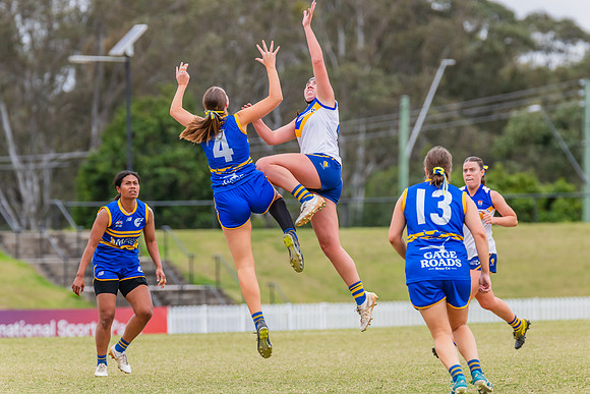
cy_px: 193
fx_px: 5703
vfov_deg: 4.0
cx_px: 292
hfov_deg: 5.9
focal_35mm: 348
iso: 800
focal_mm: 330
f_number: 6.3
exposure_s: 1/1250
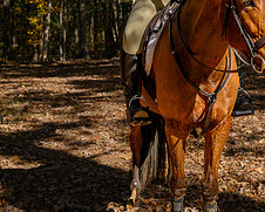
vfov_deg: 19.5
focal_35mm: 78
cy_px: 52
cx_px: 148
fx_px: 612
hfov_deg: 24.4
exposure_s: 1/800
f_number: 7.1
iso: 500
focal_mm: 25.5
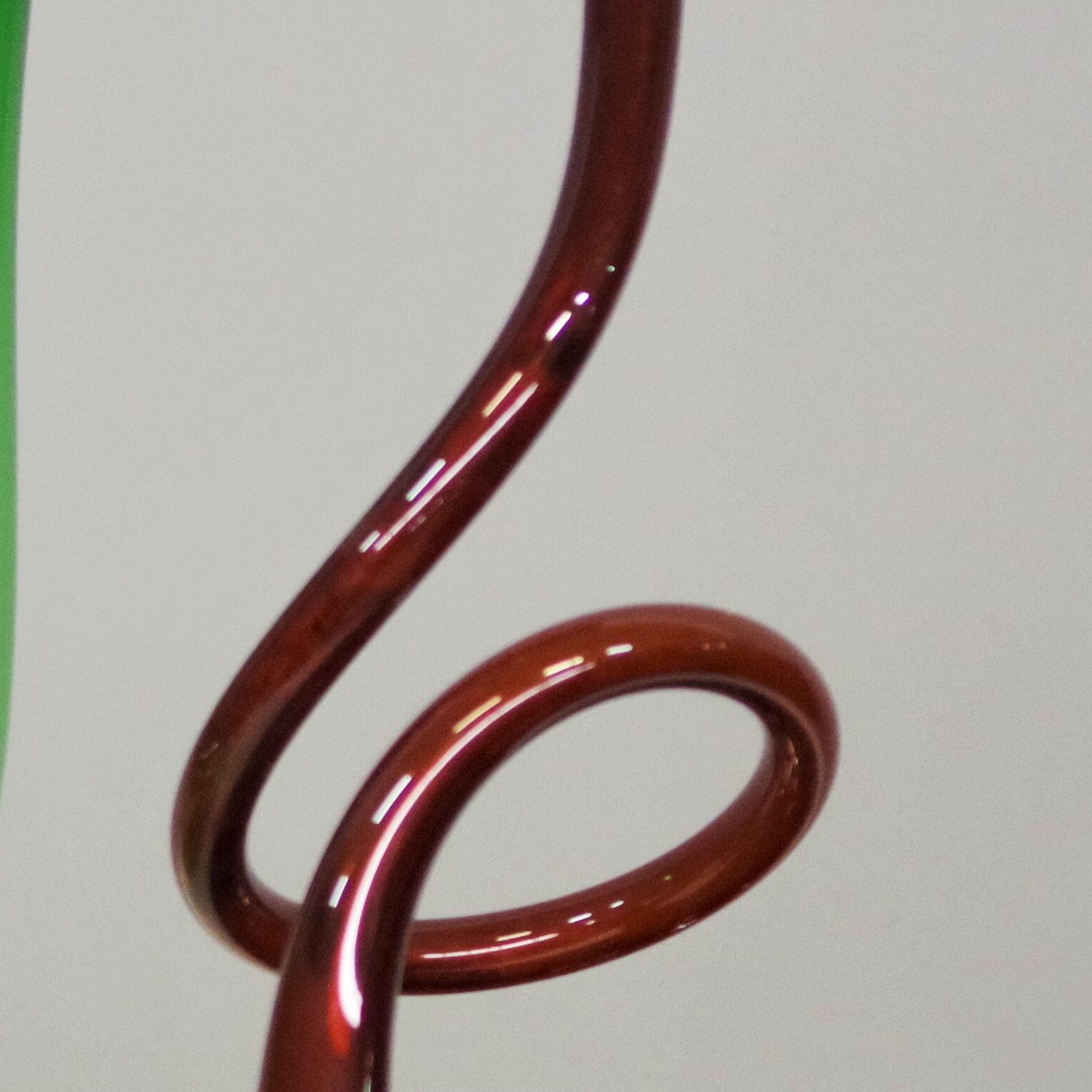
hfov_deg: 7.0
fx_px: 8851
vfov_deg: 7.1
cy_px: 397
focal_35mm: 248
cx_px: -82
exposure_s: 1/100
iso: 1600
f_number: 2.8
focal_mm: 50
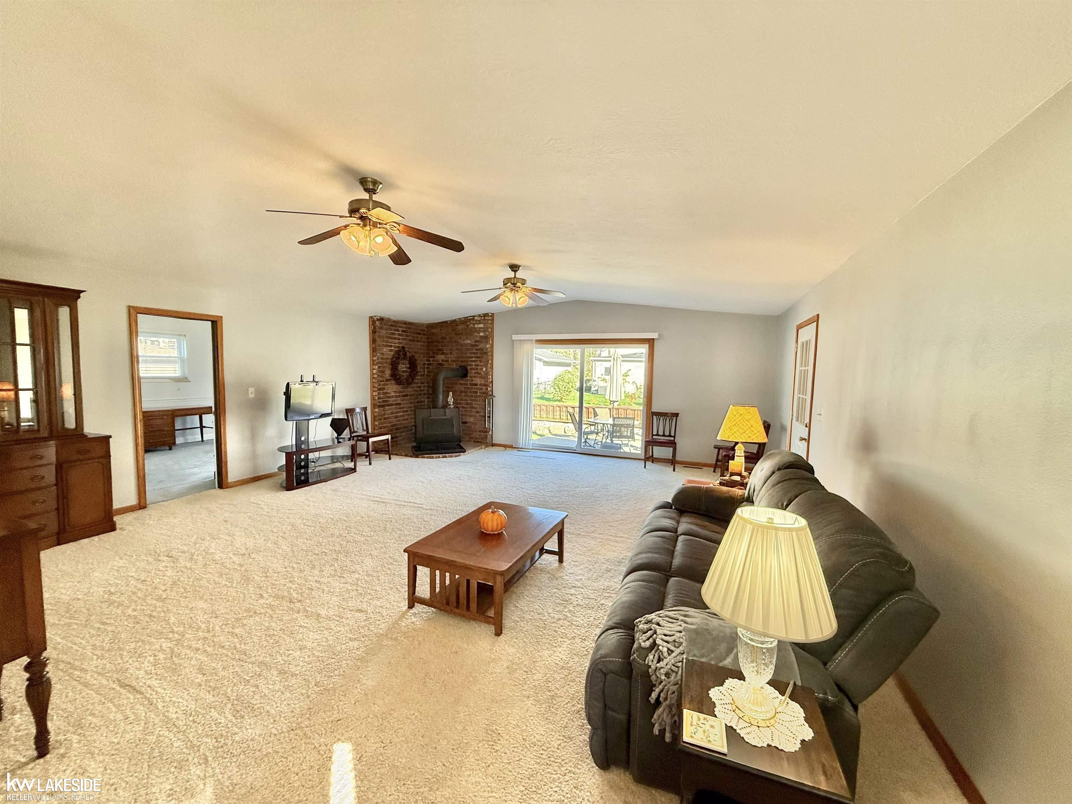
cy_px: 402
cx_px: 536
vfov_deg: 85.7
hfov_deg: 102.1
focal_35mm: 14
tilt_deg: -1.8
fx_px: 434
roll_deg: -1.1
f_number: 2.2
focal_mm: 2.22
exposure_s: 1/120
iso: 160
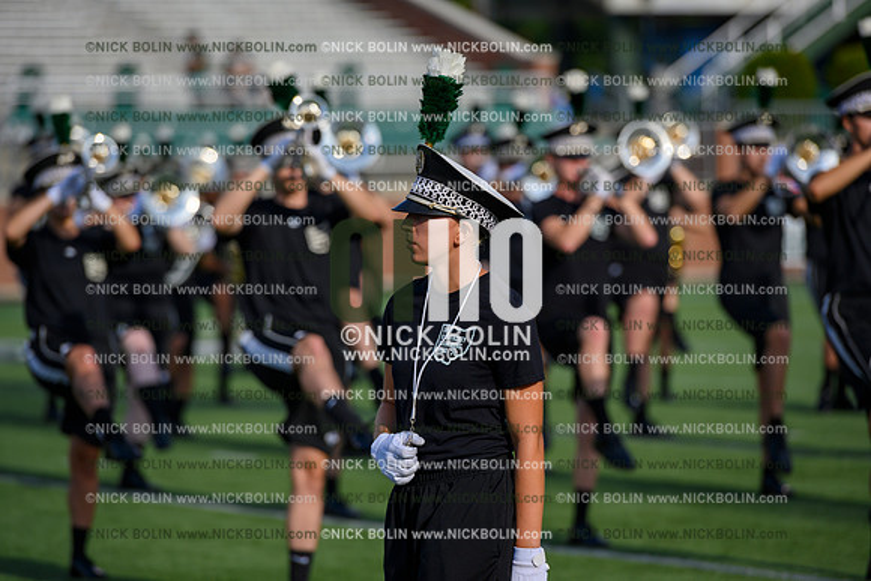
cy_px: 290
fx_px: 4840
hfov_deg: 10.3
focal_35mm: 200
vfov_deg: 6.9
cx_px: 436
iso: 100
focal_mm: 200
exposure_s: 1/2500
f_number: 4
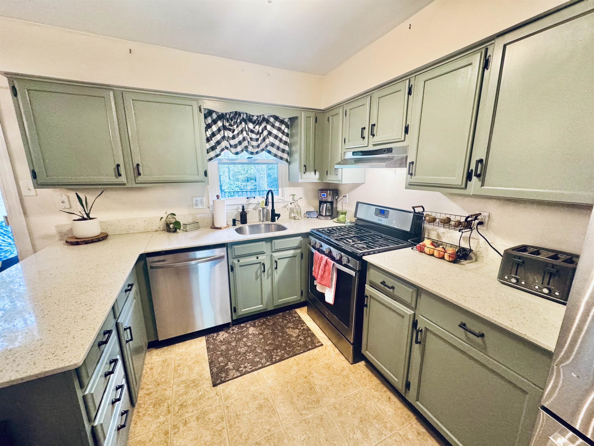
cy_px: 223
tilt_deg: -12.8
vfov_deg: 85.7
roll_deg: +0.2
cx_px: 297
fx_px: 240
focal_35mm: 14
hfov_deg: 102.1
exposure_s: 1/60
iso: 500
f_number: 2.2
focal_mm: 2.22
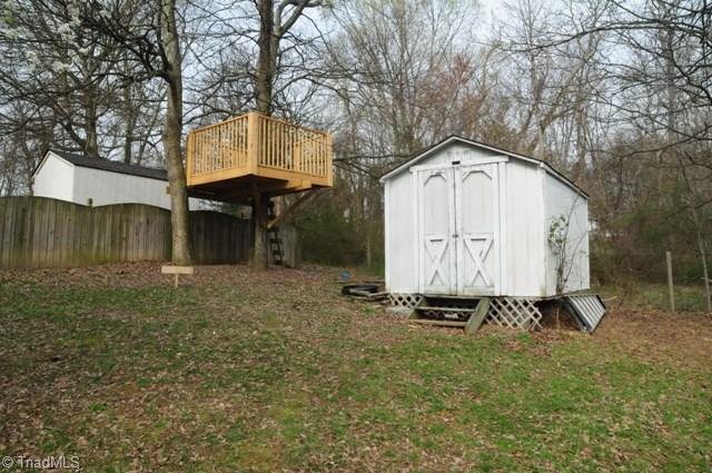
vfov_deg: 22.6
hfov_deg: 33.4
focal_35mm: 60
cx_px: 356
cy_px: 236
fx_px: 1185
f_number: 16
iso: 1000
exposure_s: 1/250
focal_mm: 40
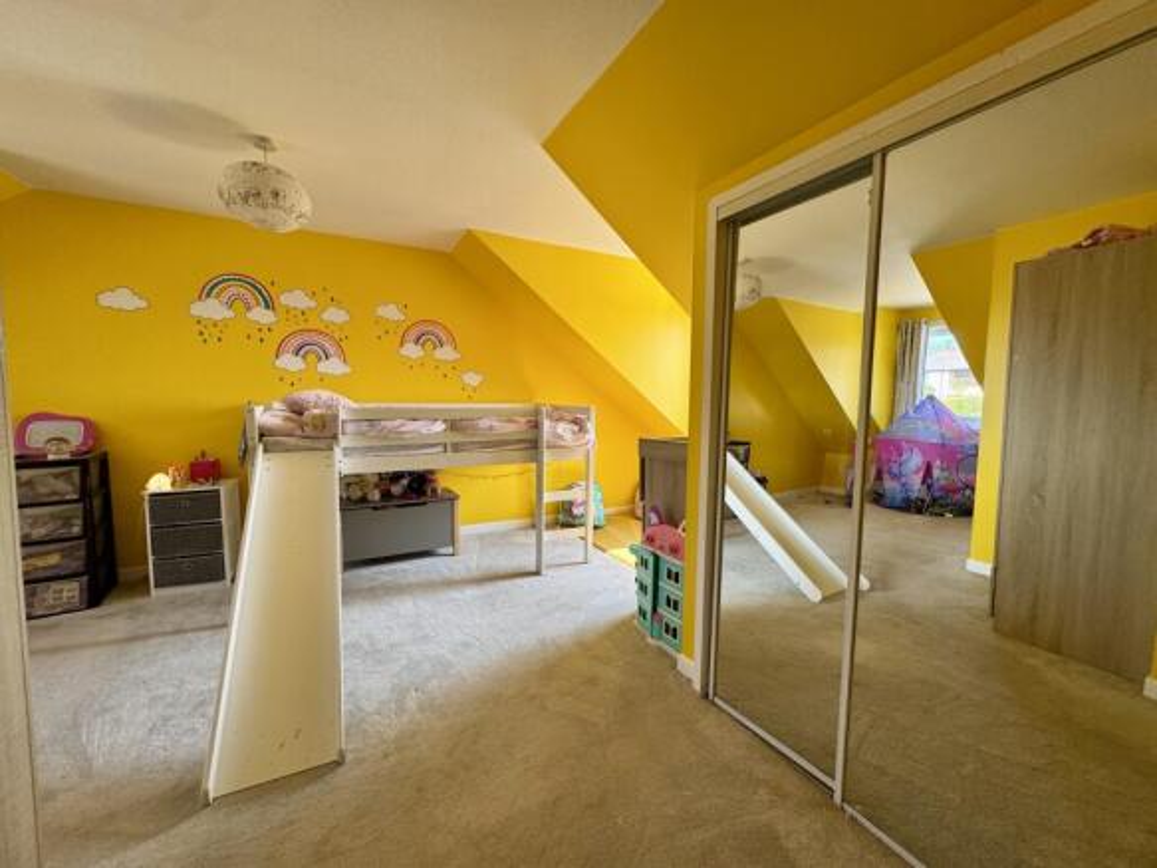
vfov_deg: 85.7
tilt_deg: -3.2
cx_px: 578
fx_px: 468
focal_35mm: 14
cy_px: 434
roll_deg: +0.5
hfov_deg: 102.1
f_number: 2.2
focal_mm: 2.22
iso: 50
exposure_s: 1/99
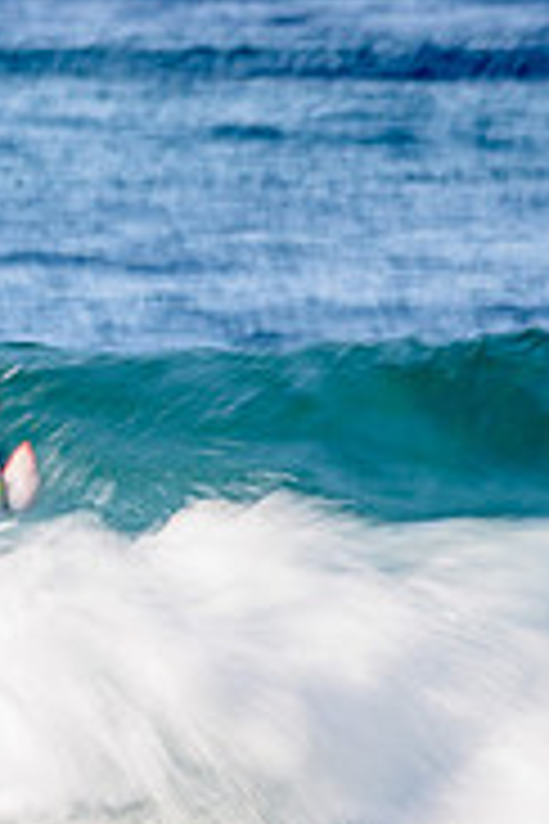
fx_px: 44328
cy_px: 663
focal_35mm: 1938
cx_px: -326
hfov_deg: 0.7
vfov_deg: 1.1
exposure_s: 1/13
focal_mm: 500
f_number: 11
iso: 31
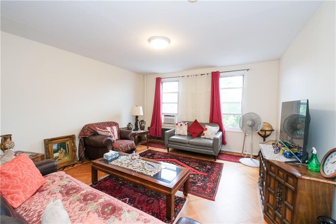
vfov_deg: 77.3
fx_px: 140
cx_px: 168
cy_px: 112
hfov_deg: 100.4
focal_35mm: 15
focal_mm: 10
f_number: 7.1
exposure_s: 1/60
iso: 1600
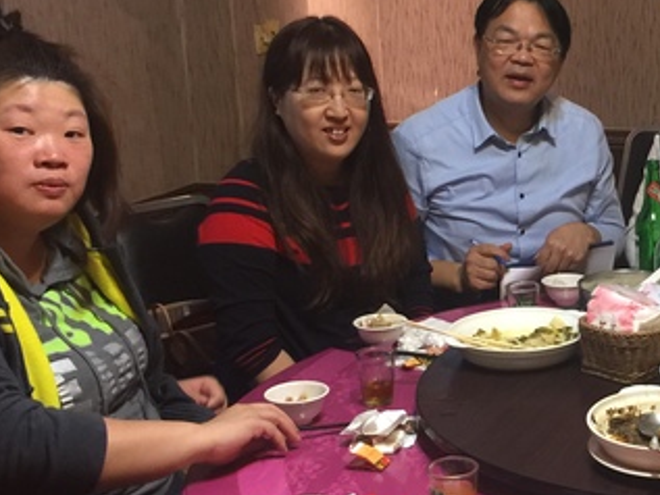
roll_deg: -1.2
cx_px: 612
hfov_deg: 28.9
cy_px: 294
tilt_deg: -15.3
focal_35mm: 64
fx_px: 1221
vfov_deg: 22.9
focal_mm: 4.15
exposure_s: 1/15
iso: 100
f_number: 2.2
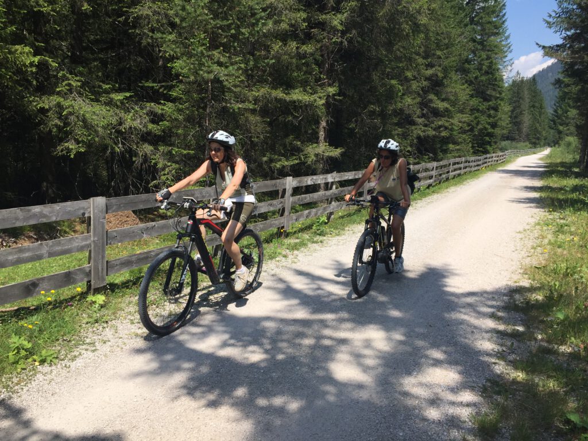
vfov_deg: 48.2
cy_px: 220
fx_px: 493
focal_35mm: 29
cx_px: 294
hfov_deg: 61.7
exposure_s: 1/1980
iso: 32
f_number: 2.2
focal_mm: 4.15
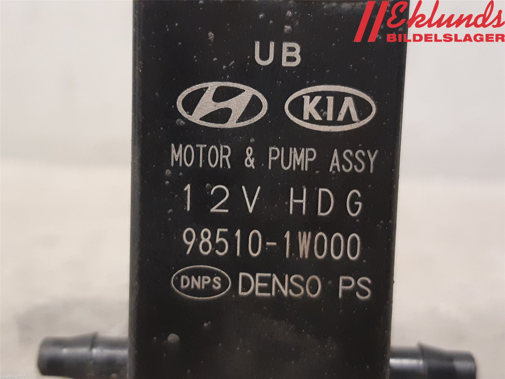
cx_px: 252
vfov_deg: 53.1
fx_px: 379
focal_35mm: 26
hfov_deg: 67.3
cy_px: 190
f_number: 1.7
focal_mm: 3.93
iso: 250
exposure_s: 1/33
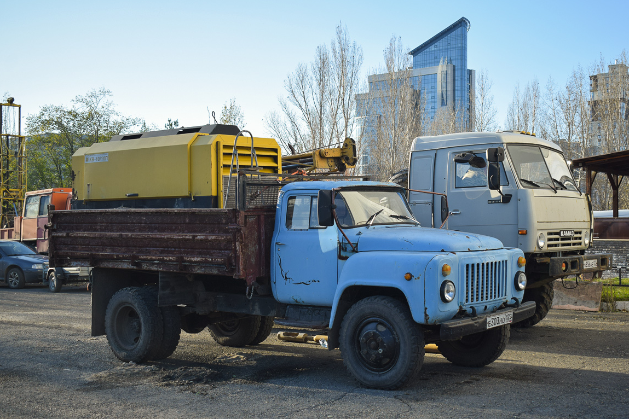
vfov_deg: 28.6
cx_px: 325
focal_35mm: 47
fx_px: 821
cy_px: 208
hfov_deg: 41.9
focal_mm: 30
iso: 200
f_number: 7.1
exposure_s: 1/500
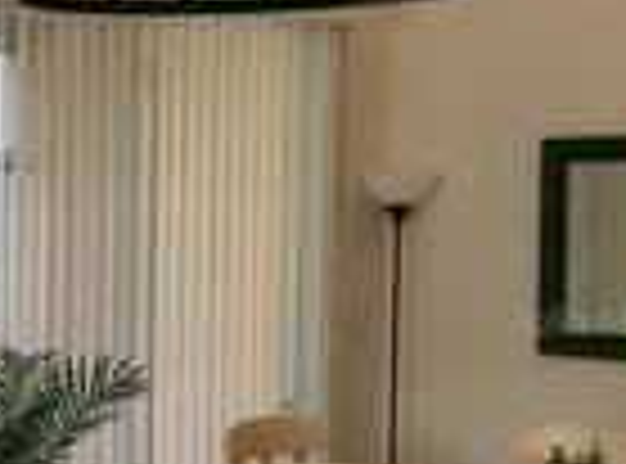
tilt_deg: -6.2
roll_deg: +1.9
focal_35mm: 99
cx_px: -290
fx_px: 1783
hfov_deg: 18.0
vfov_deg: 14.8
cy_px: 320
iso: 32
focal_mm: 3.3
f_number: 2.4
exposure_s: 1/40
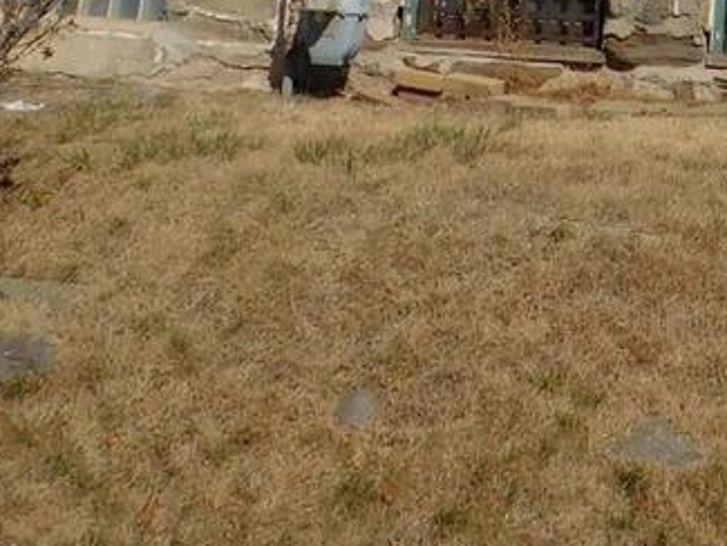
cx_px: 953
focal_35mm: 102
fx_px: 2143
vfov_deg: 12.3
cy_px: -649
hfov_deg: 18.0
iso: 125
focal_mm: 4
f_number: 6
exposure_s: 1/800
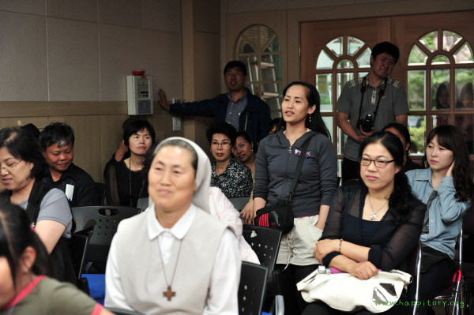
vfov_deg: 19.4
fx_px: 921
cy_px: 158
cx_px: 237
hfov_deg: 28.9
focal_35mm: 70
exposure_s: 1/100
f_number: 4
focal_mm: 70
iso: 400
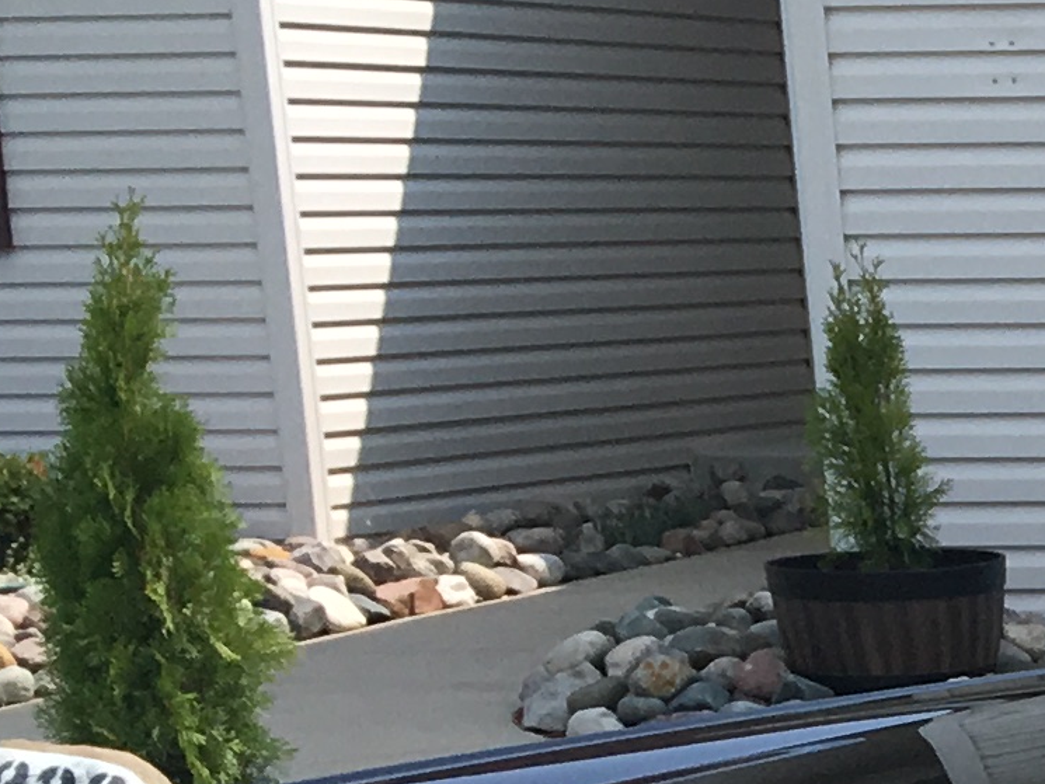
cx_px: 2472
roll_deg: +0.1
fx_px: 4740
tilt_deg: -13.8
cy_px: 1191
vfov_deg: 9.2
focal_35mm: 157
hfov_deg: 10.8
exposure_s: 1/1304
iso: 25
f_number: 2.2
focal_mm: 4.15
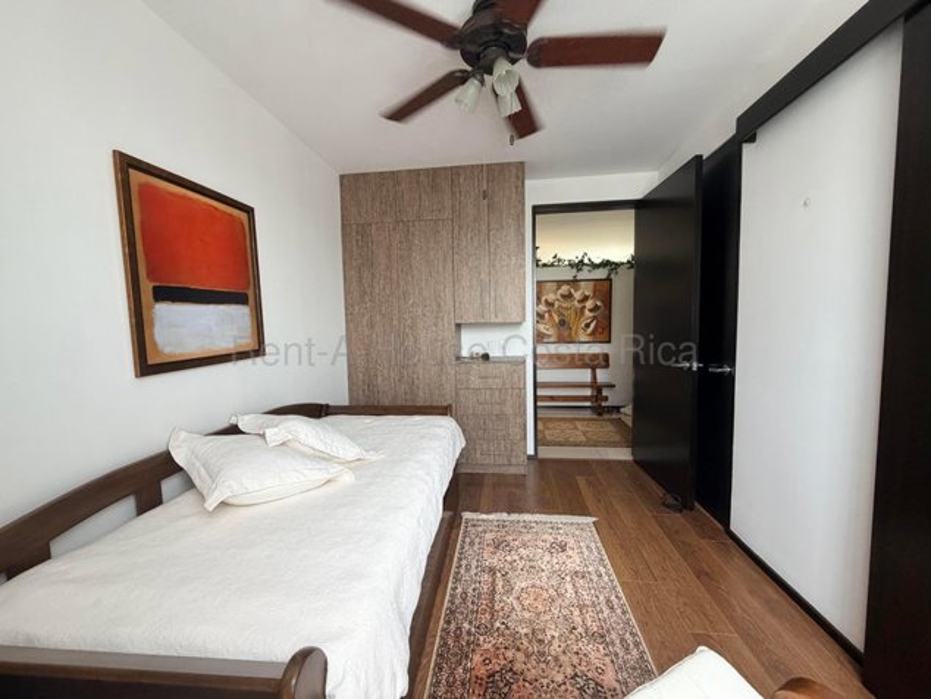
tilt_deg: -3.8
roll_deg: +2.0
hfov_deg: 102.0
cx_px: 466
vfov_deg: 85.7
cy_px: 350
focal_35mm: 14
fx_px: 377
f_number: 2.2
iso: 200
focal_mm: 2.22
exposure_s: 1/121
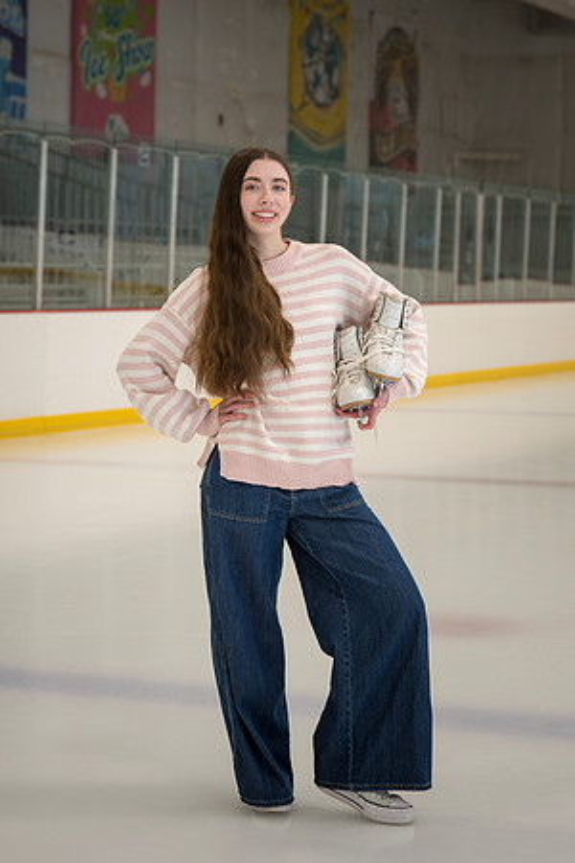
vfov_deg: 23.9
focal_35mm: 85
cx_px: 288
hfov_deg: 16.1
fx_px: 2036
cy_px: 432
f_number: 5
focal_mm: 85
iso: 1000
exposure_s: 1/250
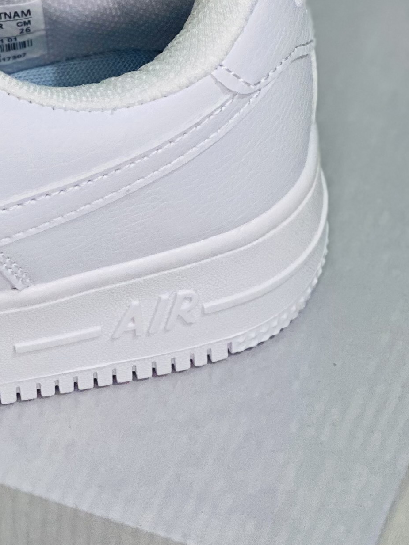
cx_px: -252
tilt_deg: -40.4
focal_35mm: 170
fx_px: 2678
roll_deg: +8.2
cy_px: 20
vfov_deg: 11.5
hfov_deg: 8.5
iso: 125
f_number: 2
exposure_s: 1/33
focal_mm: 6
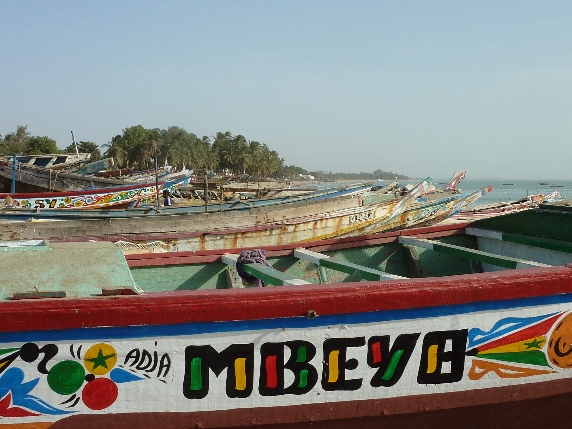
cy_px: 214
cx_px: 286
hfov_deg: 42.9
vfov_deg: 32.9
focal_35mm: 44
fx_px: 727
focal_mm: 5
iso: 80
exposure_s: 1/500
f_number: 5
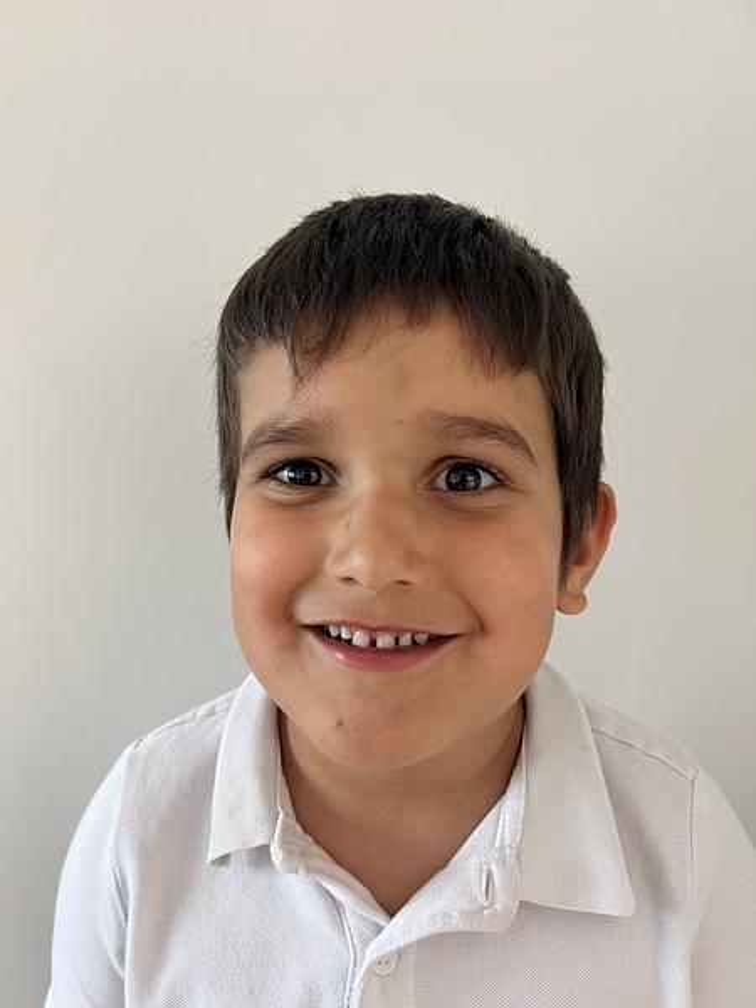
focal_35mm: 26
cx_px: 378
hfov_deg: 53.1
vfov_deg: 67.3
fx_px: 757
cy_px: 504
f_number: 1.5
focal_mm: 5.7
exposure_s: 1/60
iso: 200
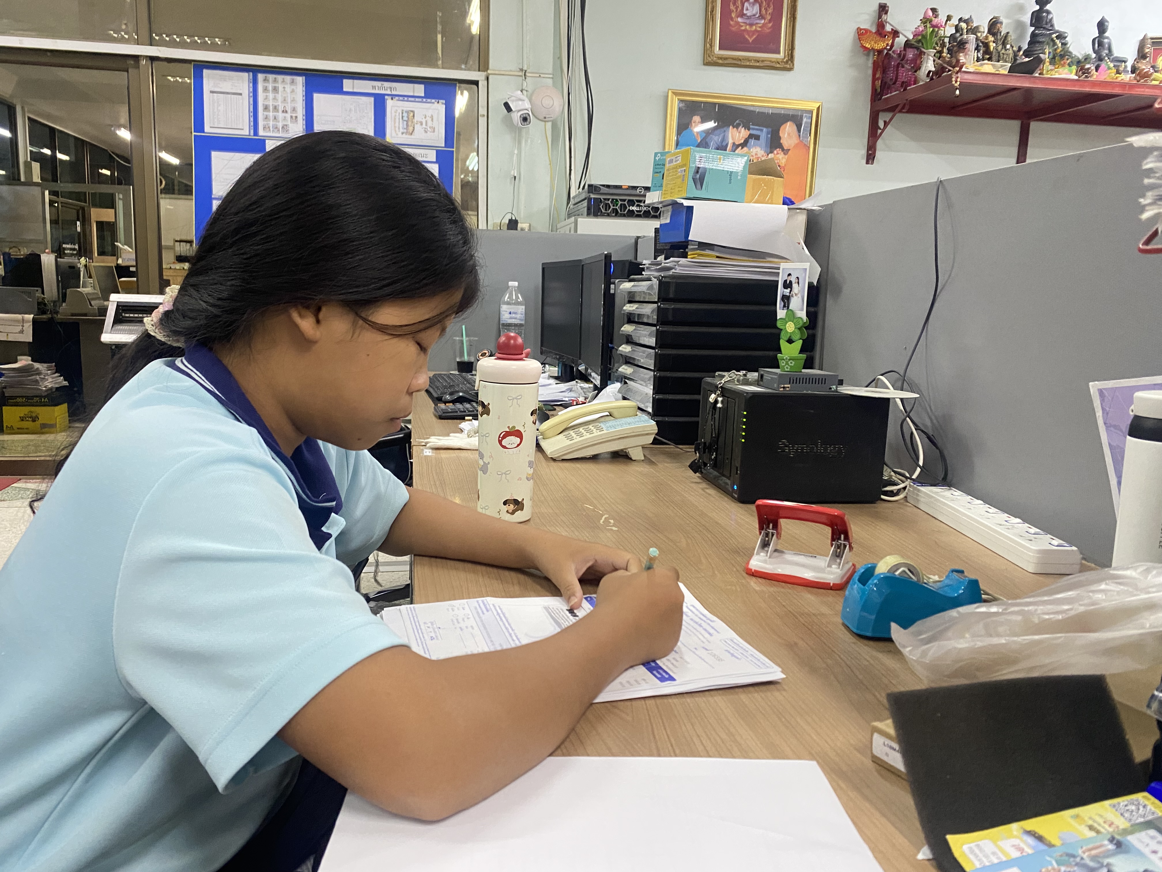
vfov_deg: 53.1
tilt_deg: -7.5
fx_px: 873
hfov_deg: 67.3
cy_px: 436
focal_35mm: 26
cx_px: 581
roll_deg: -1.2
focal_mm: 4.25
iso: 320
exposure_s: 1/60
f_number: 1.8
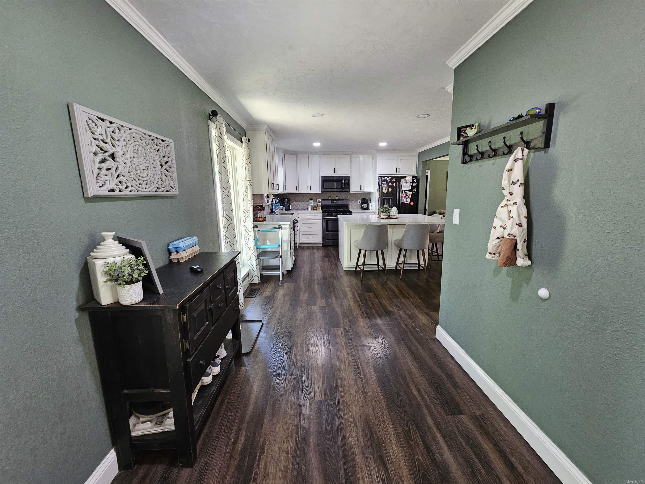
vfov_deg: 89.9
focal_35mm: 13
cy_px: 242
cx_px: 322
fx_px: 242
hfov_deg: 106.2
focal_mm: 2.2
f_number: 2.2
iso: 320
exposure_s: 1/30
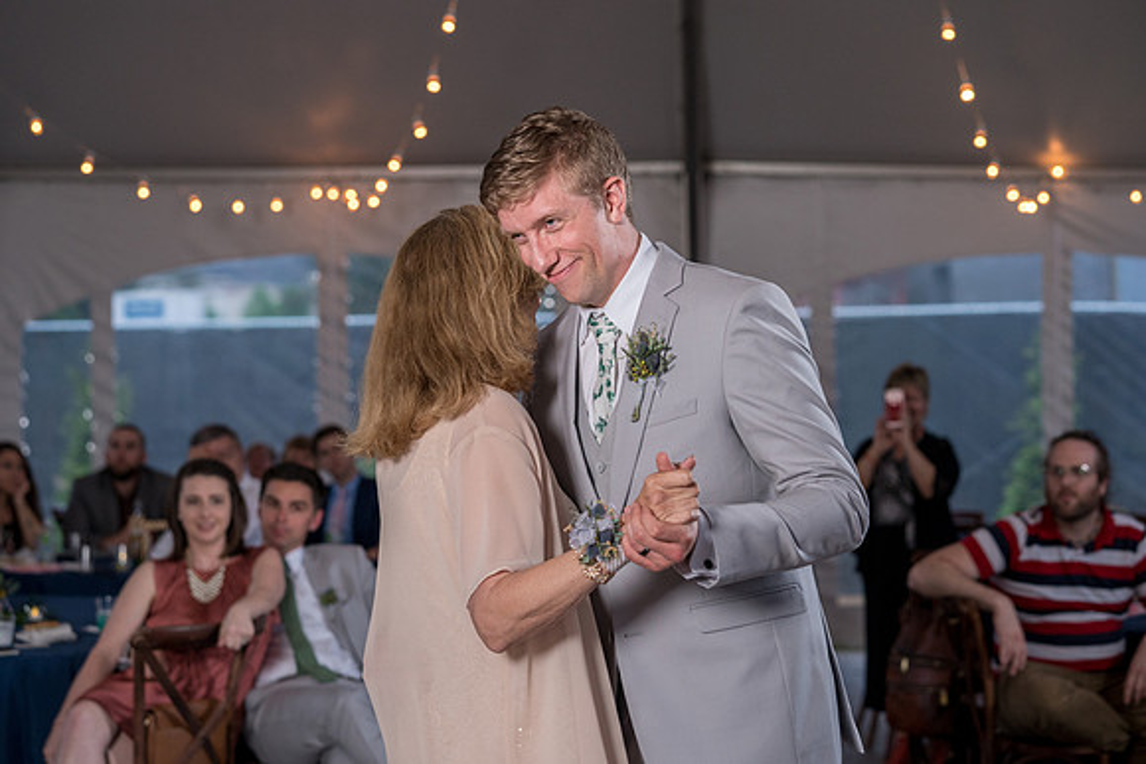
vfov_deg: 18.7
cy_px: 382
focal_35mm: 73
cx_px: 573
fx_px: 2324
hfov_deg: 27.7
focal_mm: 73
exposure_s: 1/200
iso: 1600
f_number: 4
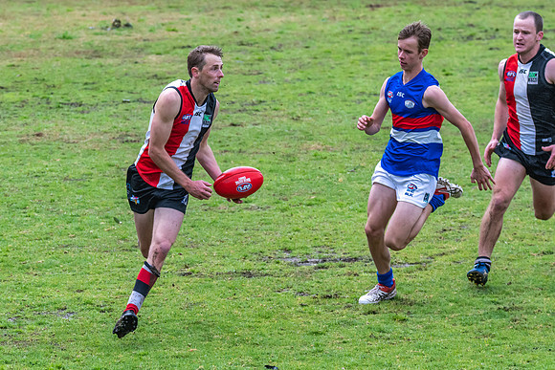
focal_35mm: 361
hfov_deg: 5.7
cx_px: 237
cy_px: 165
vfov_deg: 3.8
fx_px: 5573
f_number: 7.1
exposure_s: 1/2000
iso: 1250
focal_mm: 210
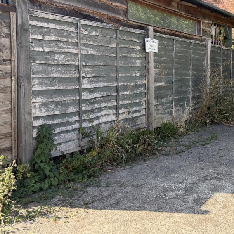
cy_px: 92
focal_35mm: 36
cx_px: 173
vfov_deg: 45.7
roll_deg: -0.6
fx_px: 275
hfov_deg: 44.6
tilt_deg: -4.3
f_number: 1.78
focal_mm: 6.76
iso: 100
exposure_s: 1/909
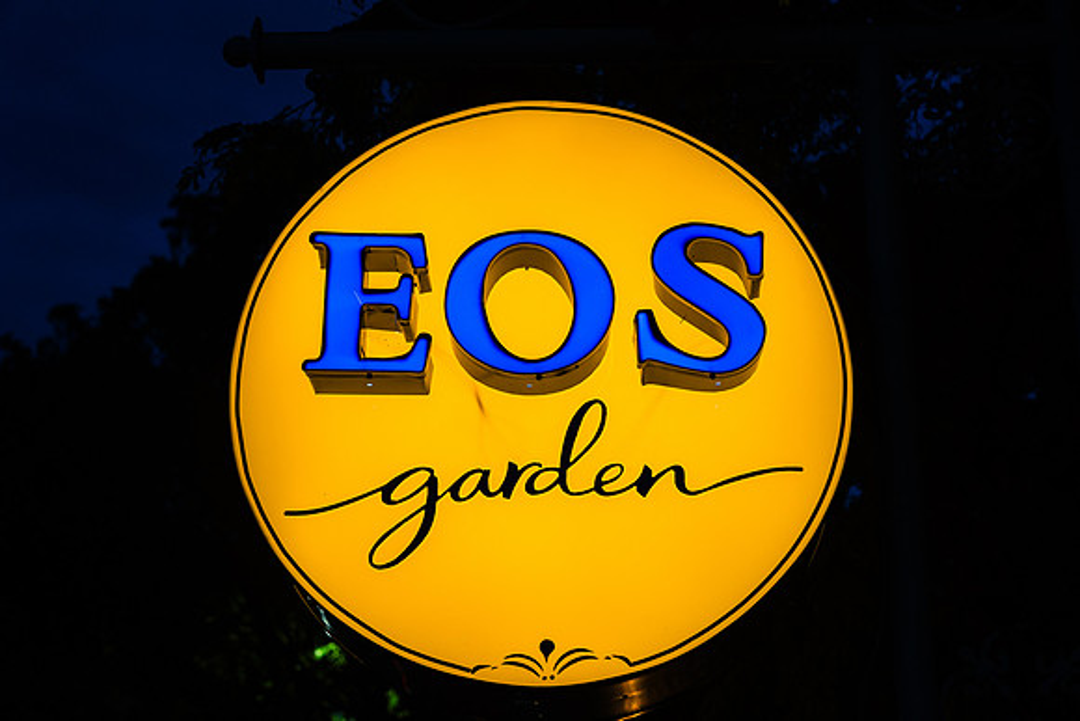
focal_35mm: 70
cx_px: 540
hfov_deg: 28.7
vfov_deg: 19.4
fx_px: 2111
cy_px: 360
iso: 640
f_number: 5.6
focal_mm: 70
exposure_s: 1/100
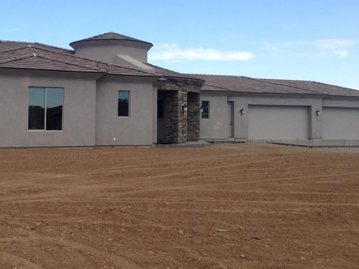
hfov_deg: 35.7
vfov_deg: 27.3
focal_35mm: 53
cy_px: 88
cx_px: 110
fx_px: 550
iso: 25
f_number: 2.4
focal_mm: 3.3
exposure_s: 1/805
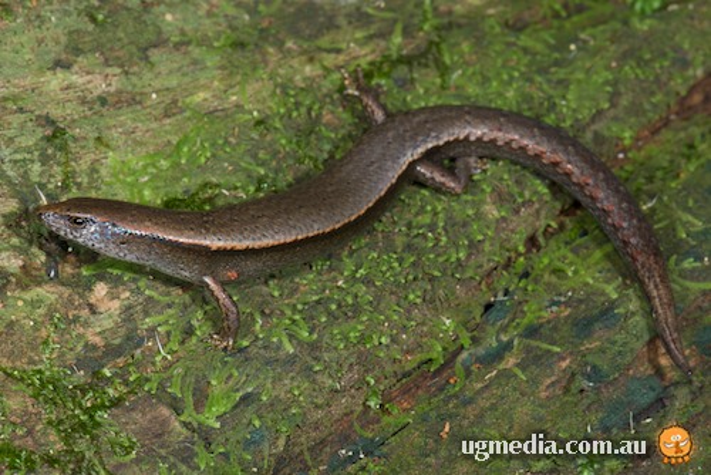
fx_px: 3112
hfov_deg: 13.0
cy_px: 238
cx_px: 356
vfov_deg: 8.7
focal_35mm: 158
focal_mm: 105
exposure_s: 1/100
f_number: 20
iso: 100
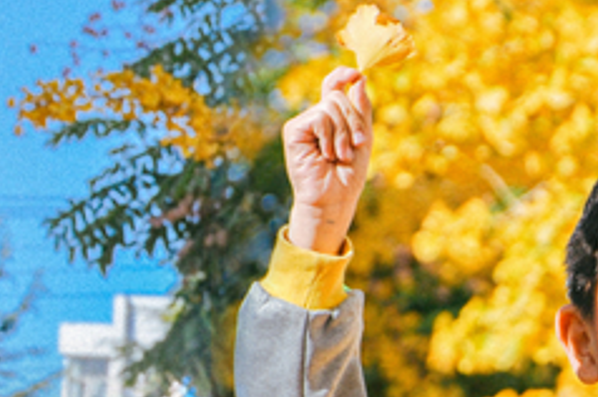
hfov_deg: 5.2
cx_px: 653
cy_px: 432
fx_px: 6590
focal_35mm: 397
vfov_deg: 3.4
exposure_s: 1/1000
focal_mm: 105
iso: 200
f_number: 6.3
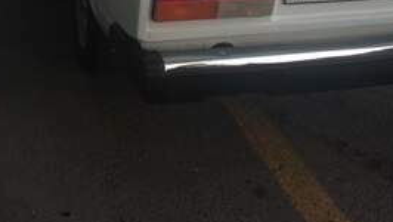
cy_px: -87
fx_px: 699
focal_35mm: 67
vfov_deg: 16.7
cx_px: 165
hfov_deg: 31.4
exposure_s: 1/127
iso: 50
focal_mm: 4.12
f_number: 2.4
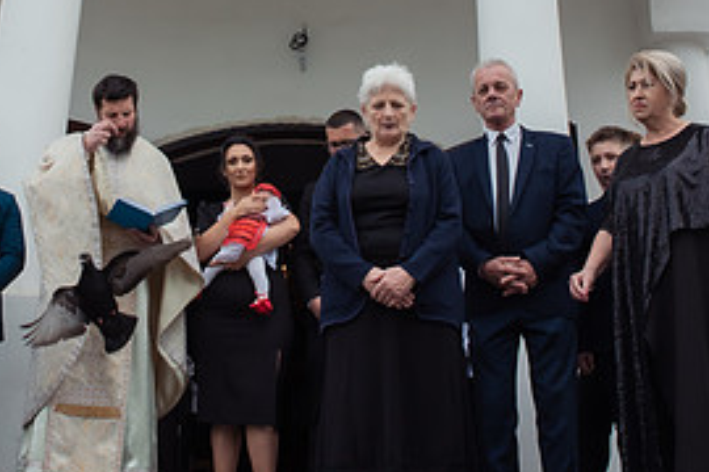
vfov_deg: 22.3
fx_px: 1122
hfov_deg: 34.9
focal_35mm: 57
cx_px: 275
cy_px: -65
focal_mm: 24
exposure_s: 1/400
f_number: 10
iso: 400
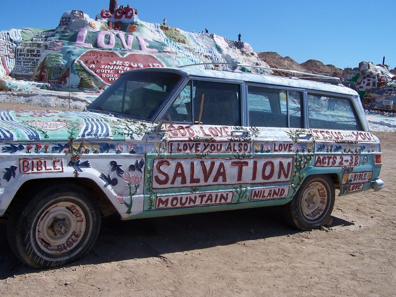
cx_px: 198
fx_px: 435
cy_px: 148
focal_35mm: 38
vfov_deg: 37.7
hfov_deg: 49.0
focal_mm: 6.3
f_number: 4
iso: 80
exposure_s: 1/1000
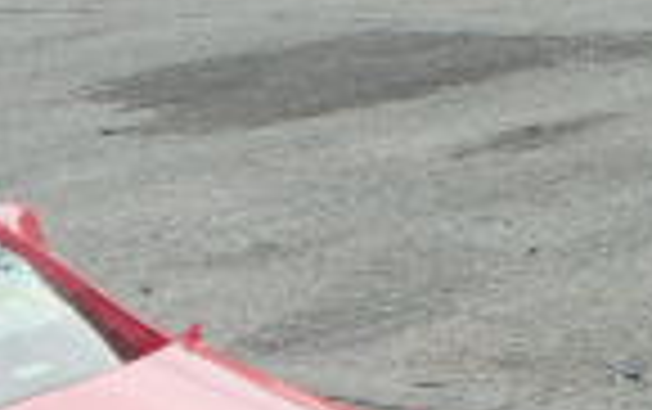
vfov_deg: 7.0
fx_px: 3167
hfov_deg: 11.1
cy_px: 937
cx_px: -436
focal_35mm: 178
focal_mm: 6.8
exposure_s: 1/400
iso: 125
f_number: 4.6
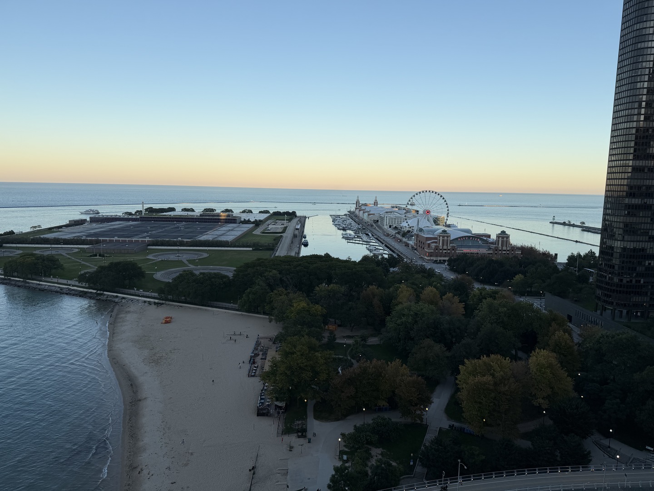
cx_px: 327
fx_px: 453
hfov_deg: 71.6
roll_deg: -0.6
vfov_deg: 56.8
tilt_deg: -7.5
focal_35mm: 24
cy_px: 246
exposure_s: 1/1553
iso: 80
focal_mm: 6.76
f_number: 1.78
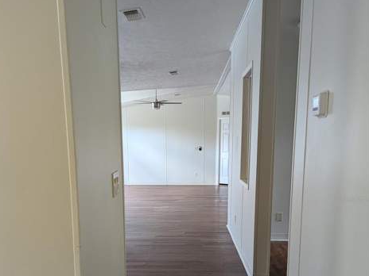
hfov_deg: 55.3
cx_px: 181
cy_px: 199
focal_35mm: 33
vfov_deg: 42.0
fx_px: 352
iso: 218
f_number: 1.85
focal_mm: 6.81
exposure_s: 1/120
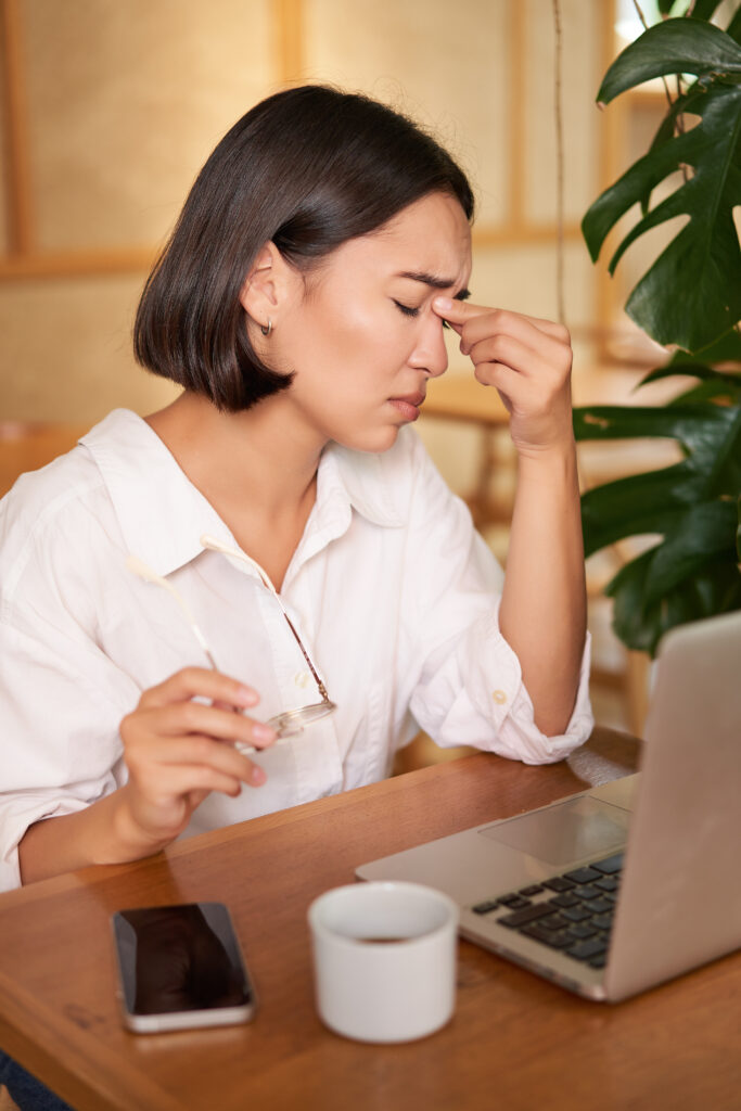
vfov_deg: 36.2
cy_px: 556
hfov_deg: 24.6
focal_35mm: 55
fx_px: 1697
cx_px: 370
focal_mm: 55
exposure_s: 1/200
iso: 320
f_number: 2.2
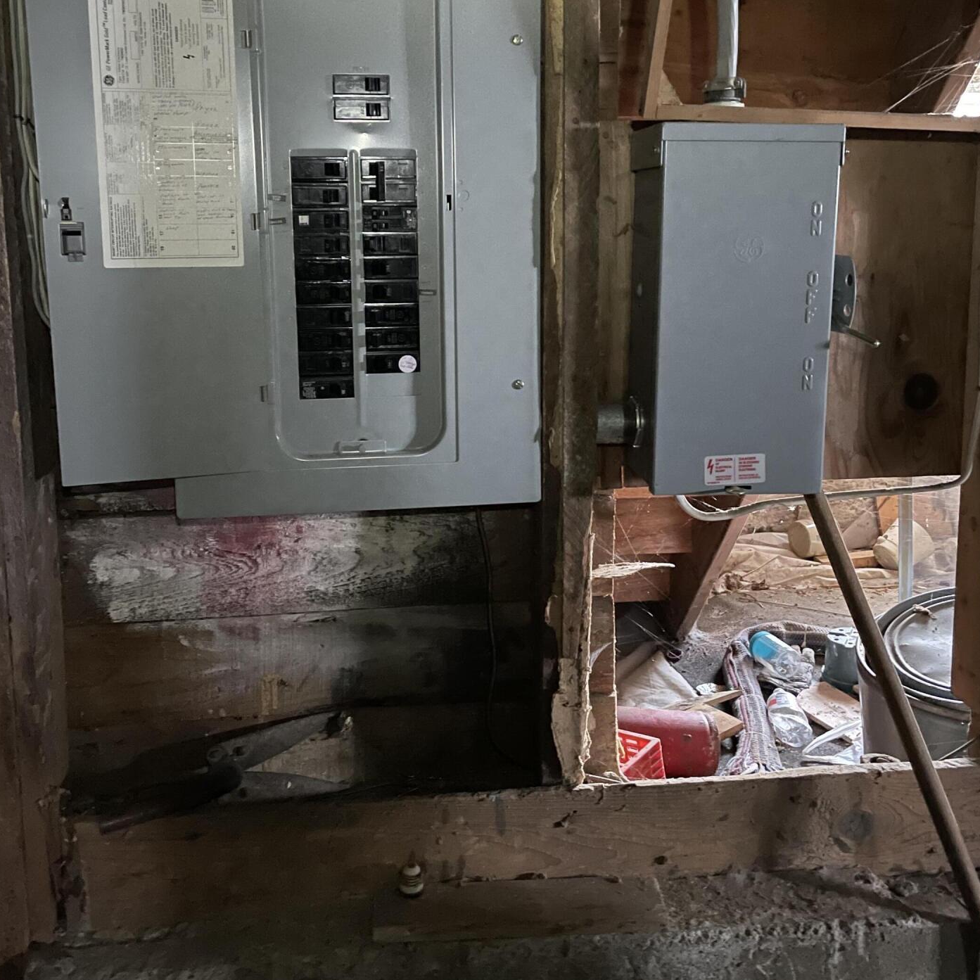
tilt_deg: -8.5
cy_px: 376
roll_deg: +1.0
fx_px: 1057
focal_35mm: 33
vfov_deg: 49.3
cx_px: 476
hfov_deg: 49.7
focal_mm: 4.2
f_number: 1.6
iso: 1000
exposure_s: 1/16
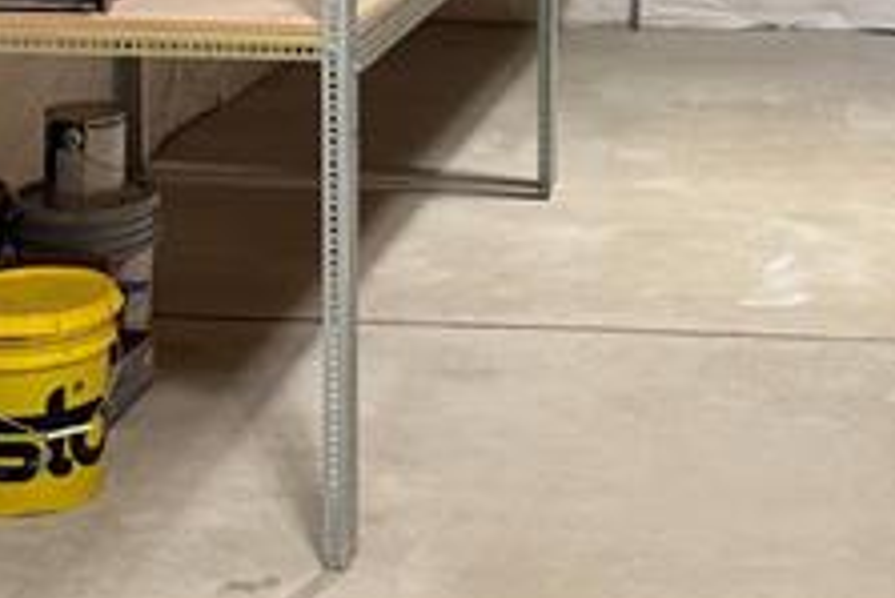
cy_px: -112
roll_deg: -1.7
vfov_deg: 15.4
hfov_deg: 23.3
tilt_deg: -5.8
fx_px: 2139
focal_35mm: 86
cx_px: 728
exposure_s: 1/60
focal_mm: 6.76
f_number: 1.78
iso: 200
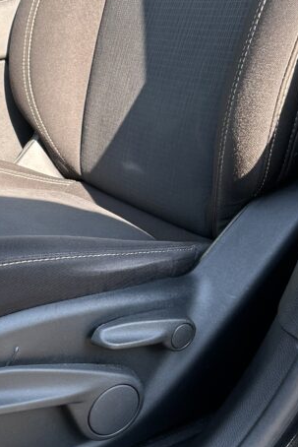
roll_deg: +3.7
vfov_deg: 32.6
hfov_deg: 21.5
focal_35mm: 61
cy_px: 299
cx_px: -3
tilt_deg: -28.9
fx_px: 757
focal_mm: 5.7
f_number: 1.5
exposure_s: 1/197
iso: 50
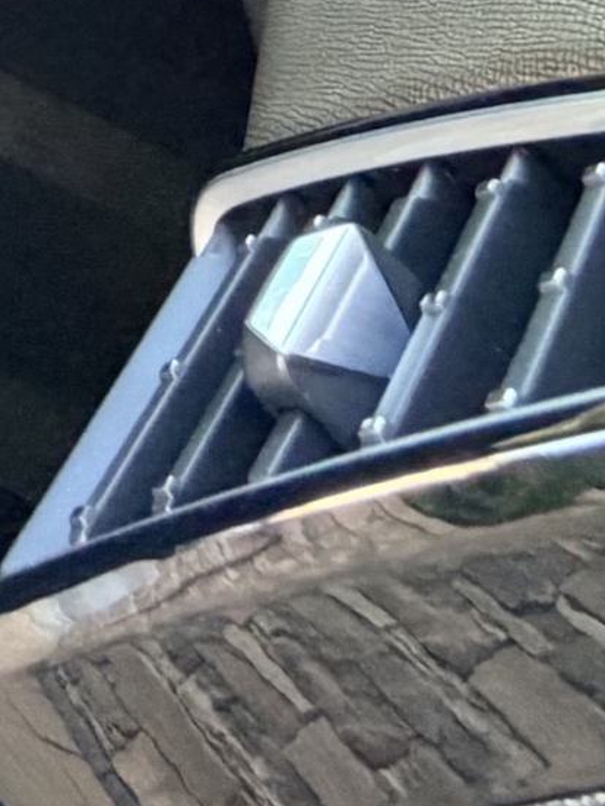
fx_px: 1513
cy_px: -490
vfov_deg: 22.6
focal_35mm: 65
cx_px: -865
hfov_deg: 14.4
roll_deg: -0.8
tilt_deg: -24.3
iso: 500
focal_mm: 2.22
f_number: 2.2
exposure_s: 1/60
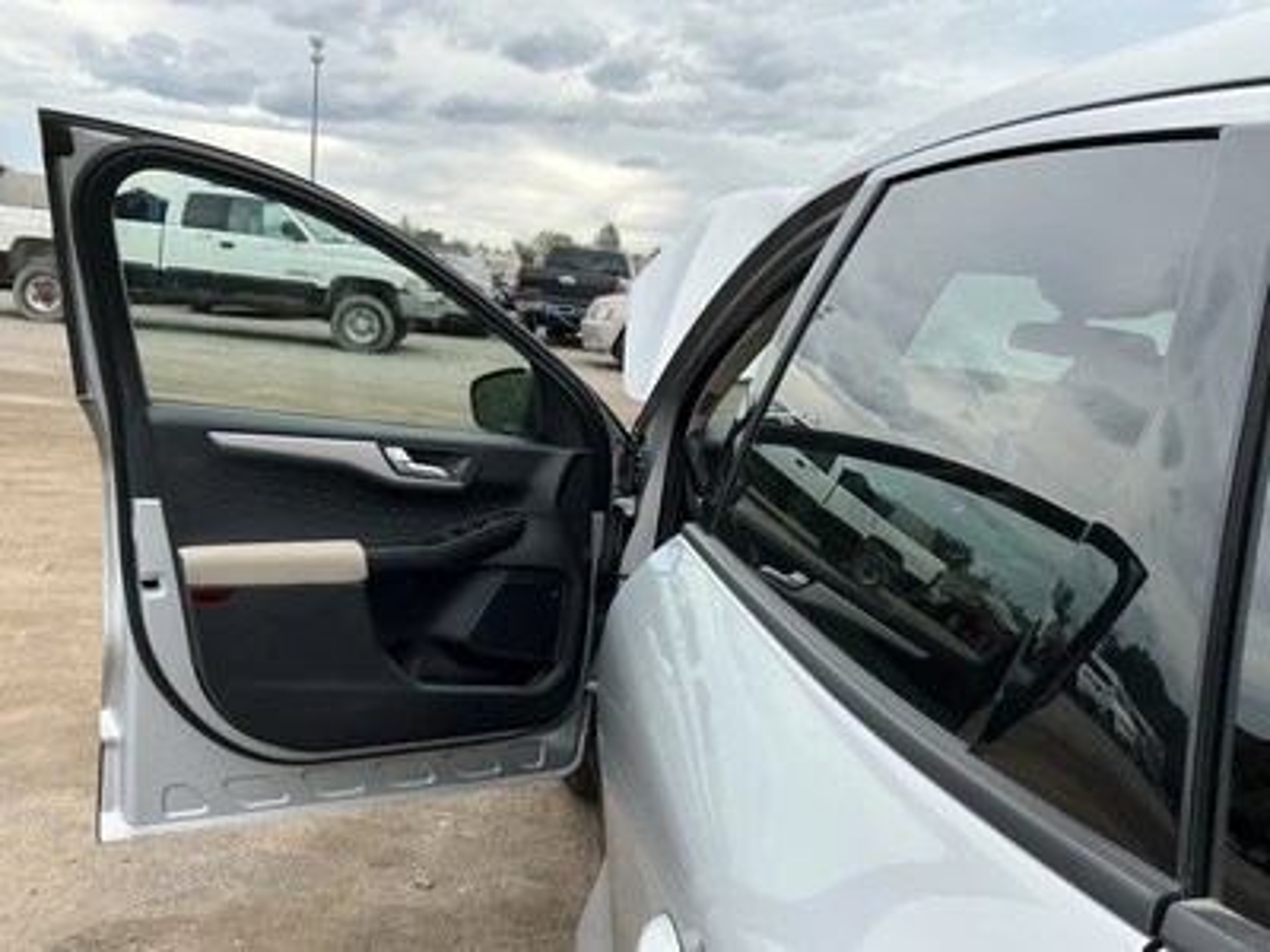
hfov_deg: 63.4
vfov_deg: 49.7
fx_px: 1027
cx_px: 635
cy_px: 476
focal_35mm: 28
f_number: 1.8
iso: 25
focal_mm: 3
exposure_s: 1/829
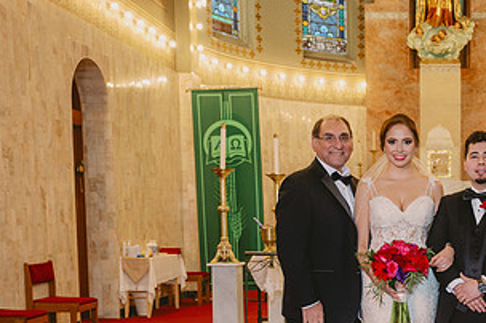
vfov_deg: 21.0
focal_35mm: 63
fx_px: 850
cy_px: 302
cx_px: 440
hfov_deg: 30.5
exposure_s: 1/125
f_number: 4
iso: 1000
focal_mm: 33
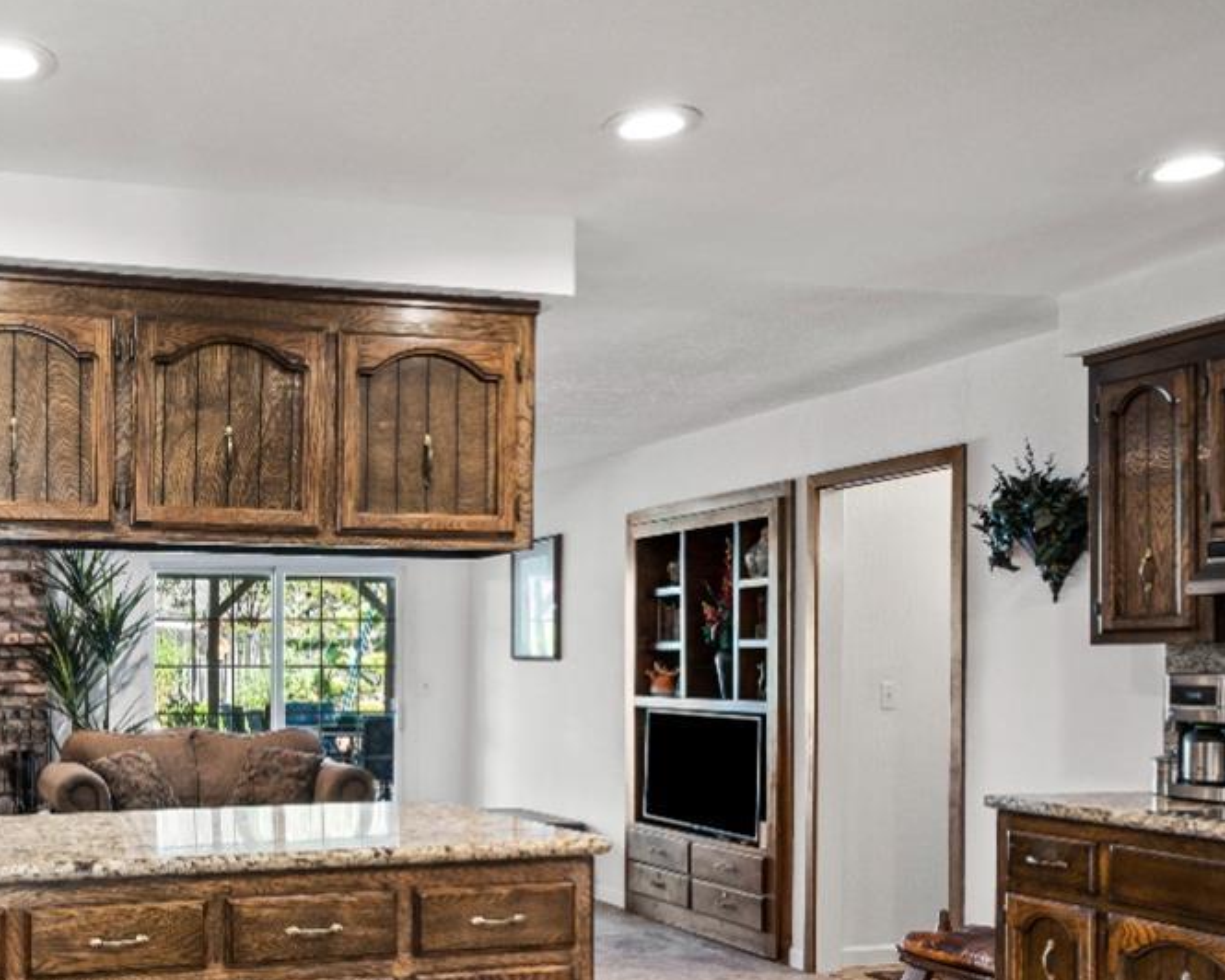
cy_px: 764
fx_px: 1305
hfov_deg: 46.7
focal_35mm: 36
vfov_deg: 39.7
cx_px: 192
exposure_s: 1
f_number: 8
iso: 100
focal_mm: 17
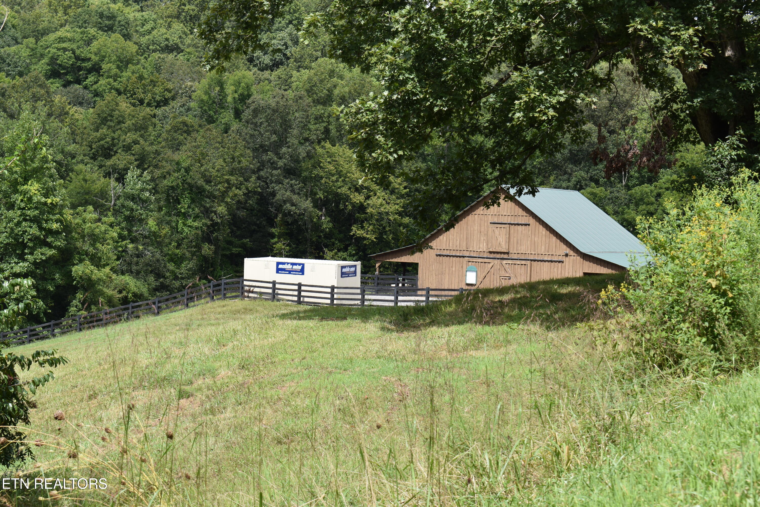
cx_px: 380
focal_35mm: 82
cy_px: 254
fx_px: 1742
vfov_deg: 16.6
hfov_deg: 24.6
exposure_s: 1/250
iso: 160
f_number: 8
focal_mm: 55
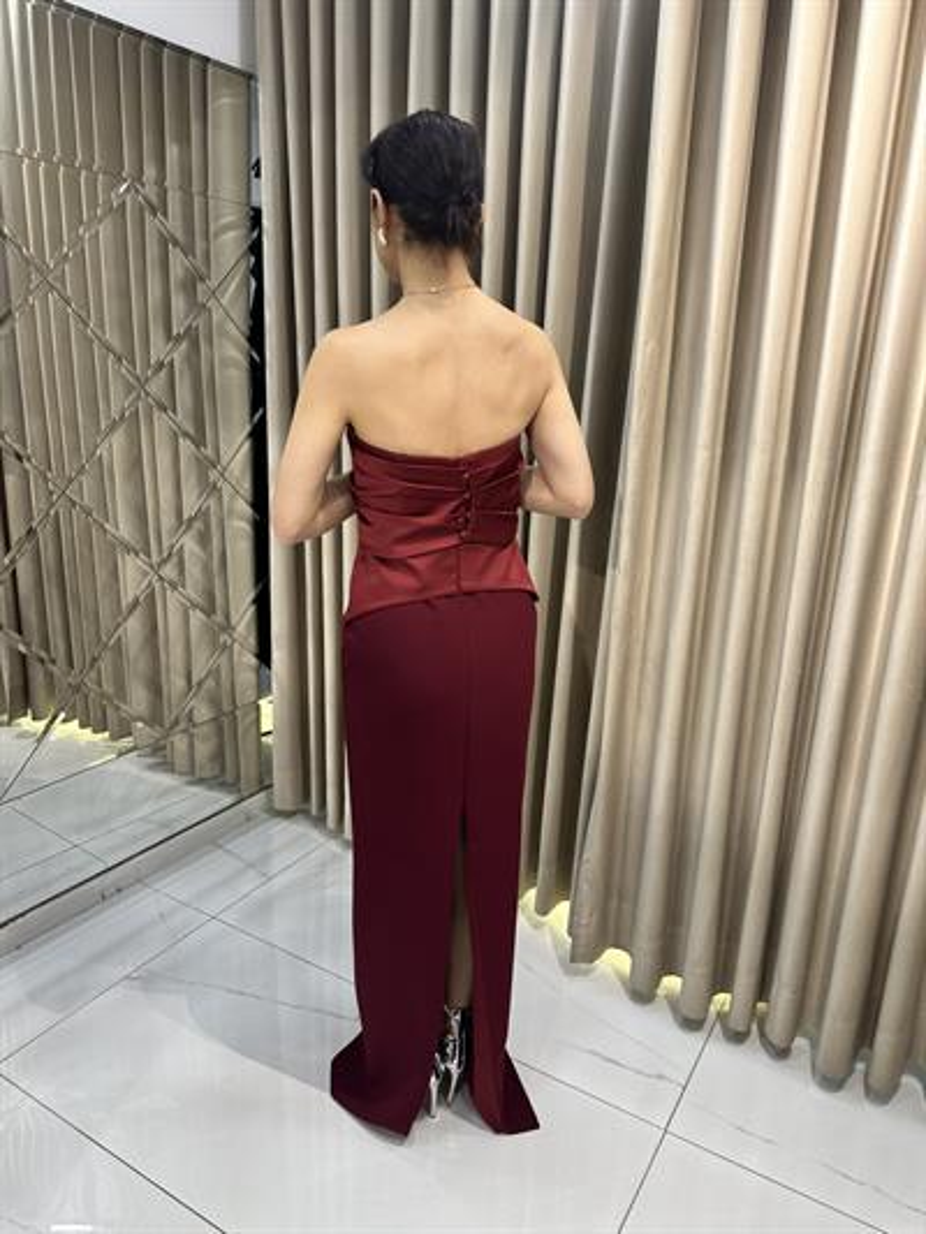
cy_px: 617
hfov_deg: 56.8
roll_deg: -2.2
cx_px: 463
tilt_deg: -16.6
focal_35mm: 24
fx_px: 856
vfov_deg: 71.6
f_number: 1.78
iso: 64
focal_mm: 6.86
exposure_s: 1/124
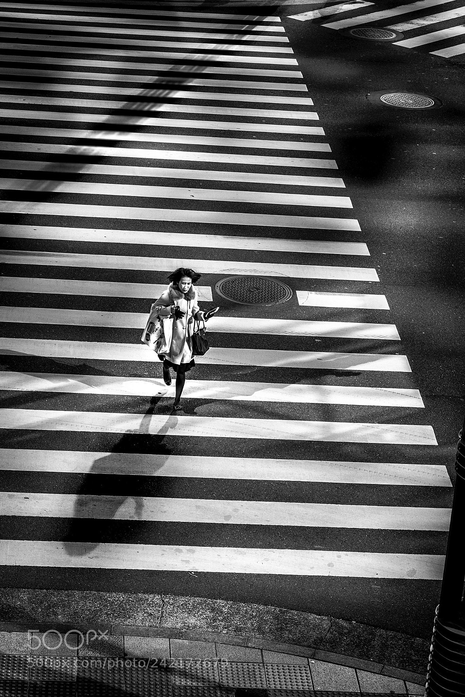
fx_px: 2053
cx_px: 232
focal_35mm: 106
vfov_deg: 19.3
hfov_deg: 12.9
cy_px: 348
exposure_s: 1/400
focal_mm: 70
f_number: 9
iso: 400
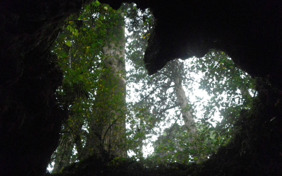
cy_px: 100
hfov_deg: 51.5
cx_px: 140
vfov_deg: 33.5
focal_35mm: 38
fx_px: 292
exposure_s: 1/60
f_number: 3.8
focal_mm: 6.2
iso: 800
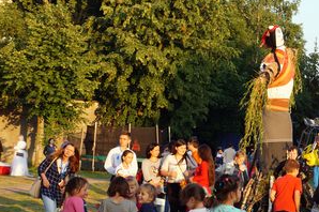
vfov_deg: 11.1
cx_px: 371
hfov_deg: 16.1
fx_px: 1090
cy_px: 159
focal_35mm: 123
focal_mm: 35
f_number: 6.3
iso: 100
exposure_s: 1/80
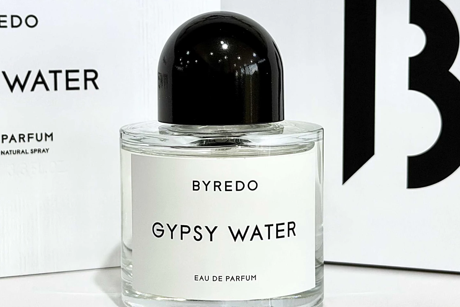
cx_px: 200
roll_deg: +0.7
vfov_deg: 16.0
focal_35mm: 85
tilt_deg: -5.1
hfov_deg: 23.9
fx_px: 1086
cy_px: 102
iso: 64
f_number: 1.78
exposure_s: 1/420
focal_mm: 6.76
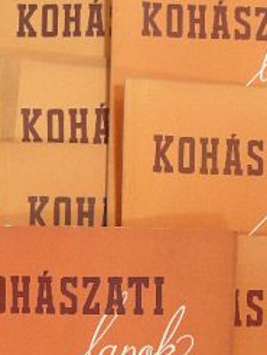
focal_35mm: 70
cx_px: 75
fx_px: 719
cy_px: 302
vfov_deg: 27.0
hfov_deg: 20.9
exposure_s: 1/15.4
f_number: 3.5
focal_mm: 6.3
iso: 200
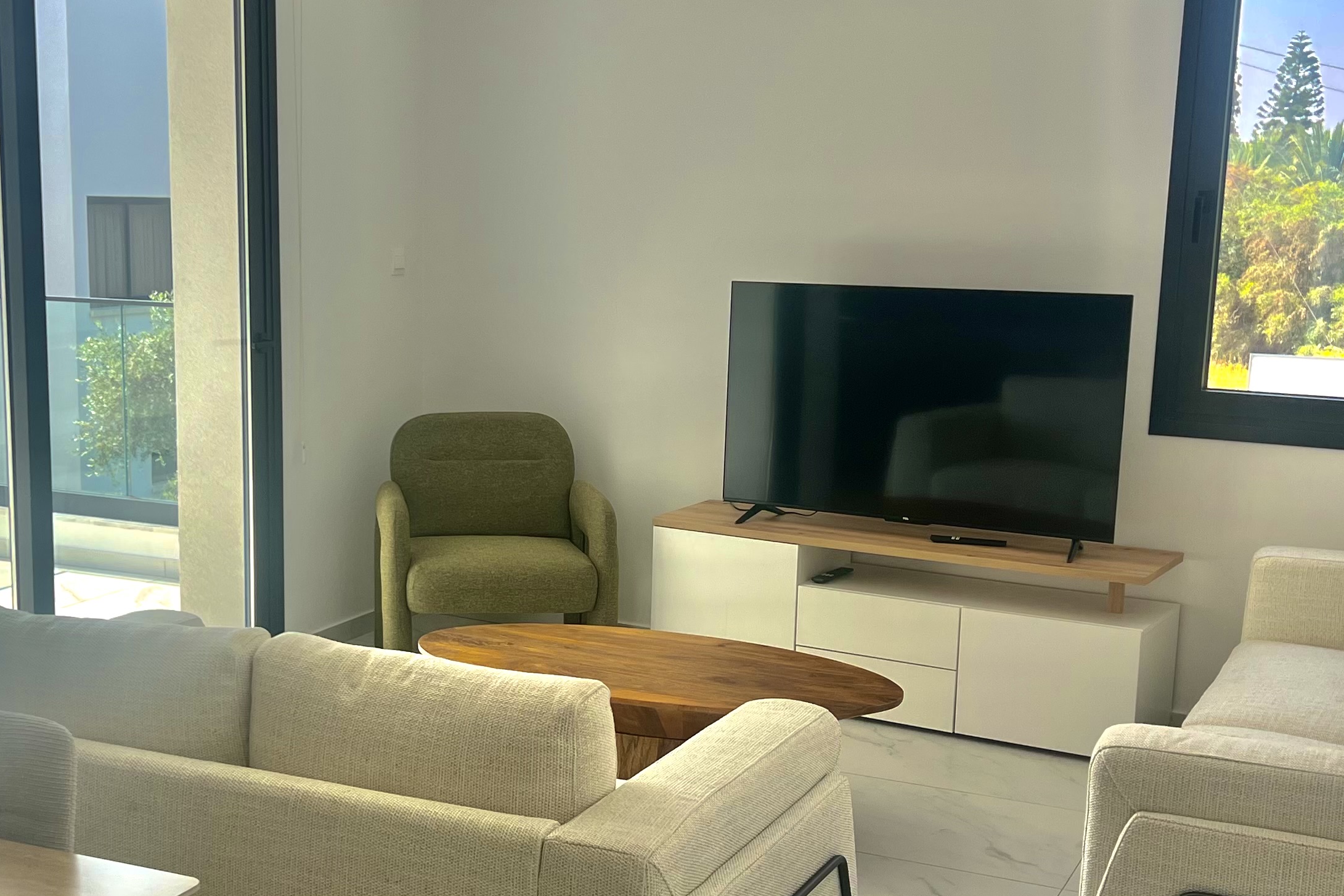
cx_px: 499
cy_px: 544
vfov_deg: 26.9
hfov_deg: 39.3
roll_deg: -1.2
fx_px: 1867
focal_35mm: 50
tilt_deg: -11.1
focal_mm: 5.7
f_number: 1.5
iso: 50
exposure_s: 1/827
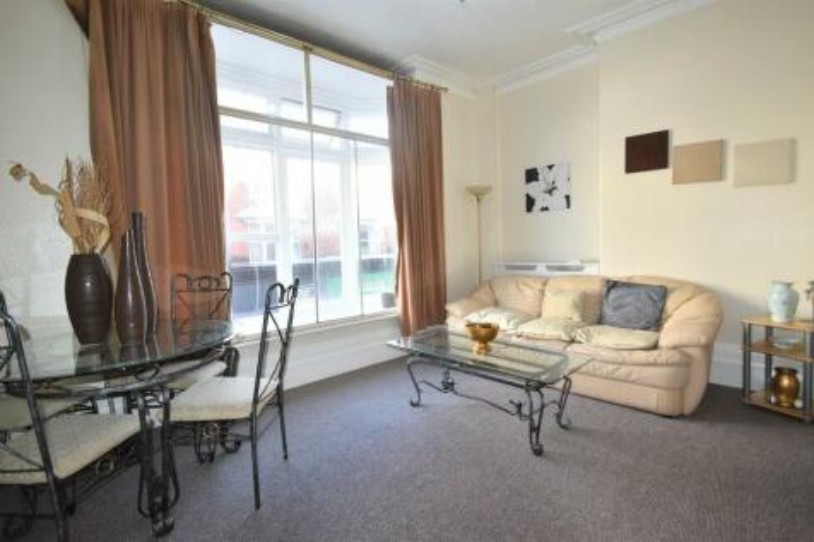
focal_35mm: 15
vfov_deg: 77.3
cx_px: 407
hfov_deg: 100.4
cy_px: 271
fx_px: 339
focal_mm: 10
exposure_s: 1/200
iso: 800
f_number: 5
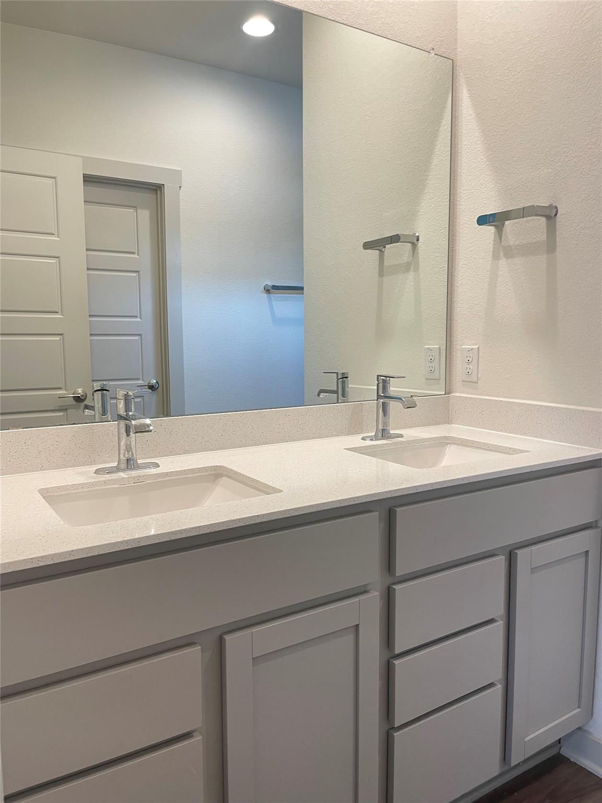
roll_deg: +0.2
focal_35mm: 26
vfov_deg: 67.3
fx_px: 603
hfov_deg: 53.1
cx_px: 301
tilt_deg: -5.6
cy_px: 402
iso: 100
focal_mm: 4.2
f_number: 1.6
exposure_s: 1/60
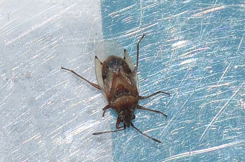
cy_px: 81
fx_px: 1426
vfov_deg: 6.5
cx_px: 122
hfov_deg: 9.8
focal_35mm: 210
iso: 100
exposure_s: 1/160
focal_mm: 140
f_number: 13
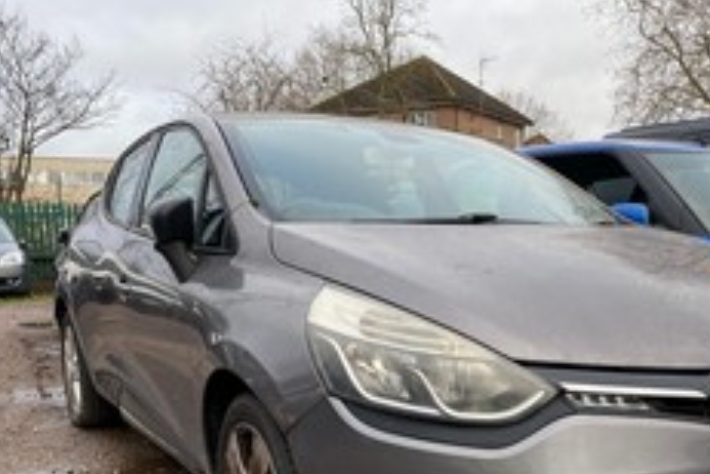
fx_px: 809
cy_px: 388
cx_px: 504
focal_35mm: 41
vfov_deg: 31.7
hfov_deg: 46.2
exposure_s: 1/307
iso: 32
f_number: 1.8
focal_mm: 4.25
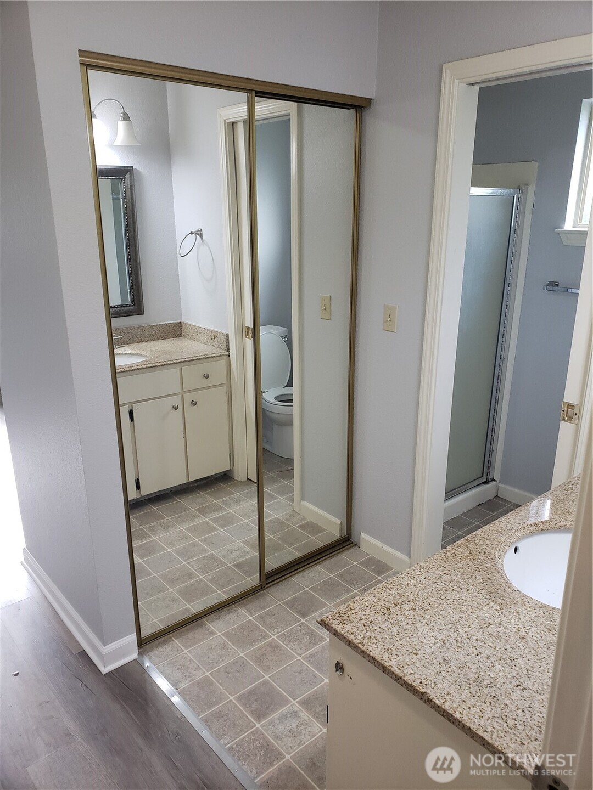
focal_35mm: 26
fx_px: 594
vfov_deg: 67.3
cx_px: 296
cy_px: 395
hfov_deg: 53.1
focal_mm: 4.3
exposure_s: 1/60
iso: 250
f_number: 2.4
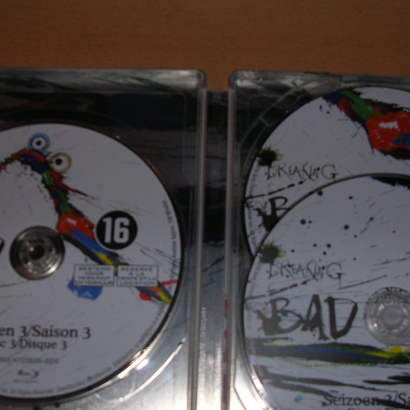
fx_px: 710
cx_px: 202
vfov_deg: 32.1
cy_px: 235
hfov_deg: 32.2
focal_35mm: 53
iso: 50
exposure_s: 1/60.1
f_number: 2.8
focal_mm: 5.8
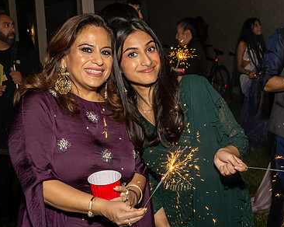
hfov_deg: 29.5
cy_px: 127
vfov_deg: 23.8
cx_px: 177
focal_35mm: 64
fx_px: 537
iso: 640
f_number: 8
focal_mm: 22
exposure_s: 1/250
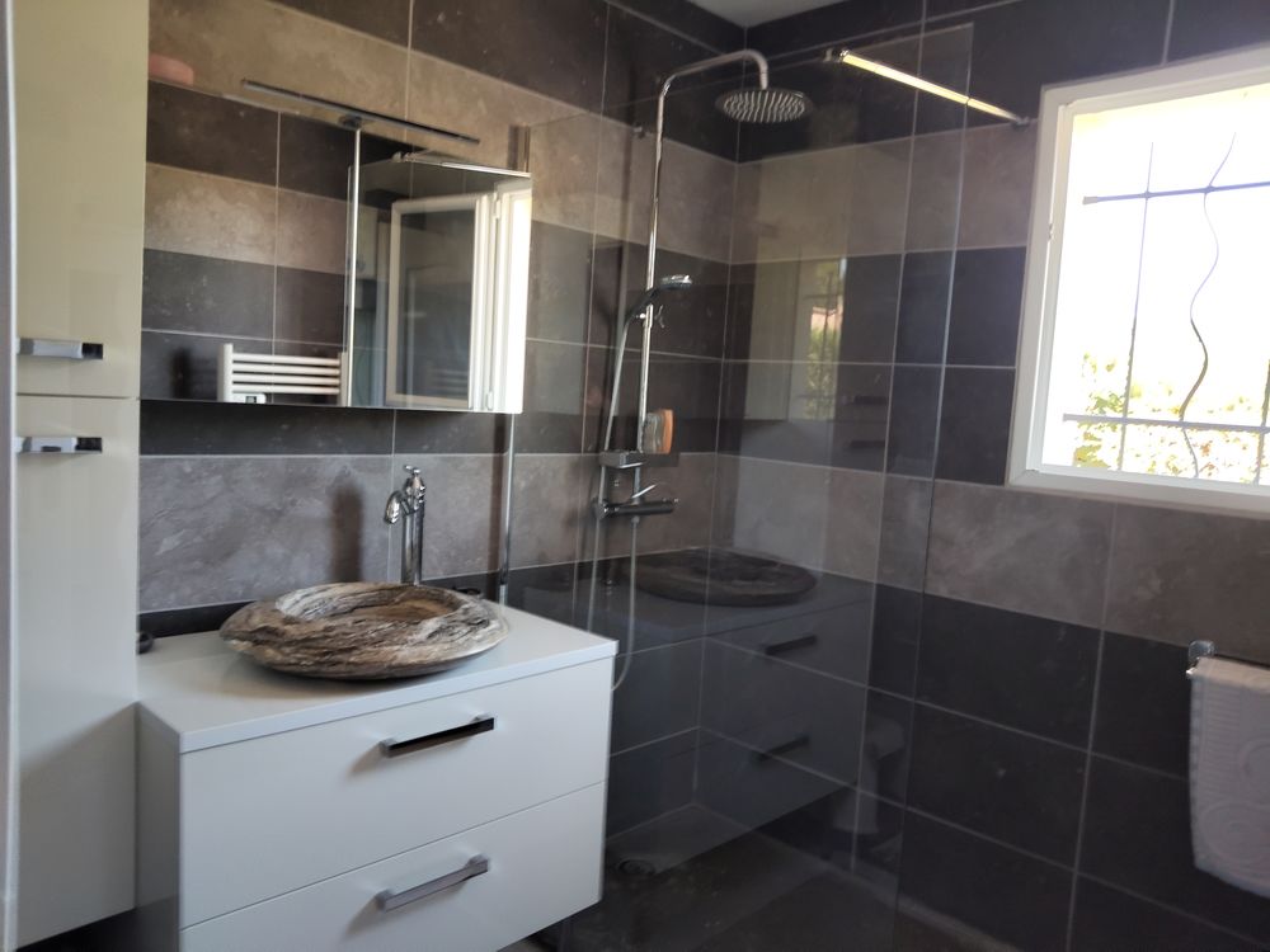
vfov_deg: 54.9
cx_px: 635
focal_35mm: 25
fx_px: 917
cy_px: 476
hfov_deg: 69.4
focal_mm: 4.15
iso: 148
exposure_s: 1/20
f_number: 1.8
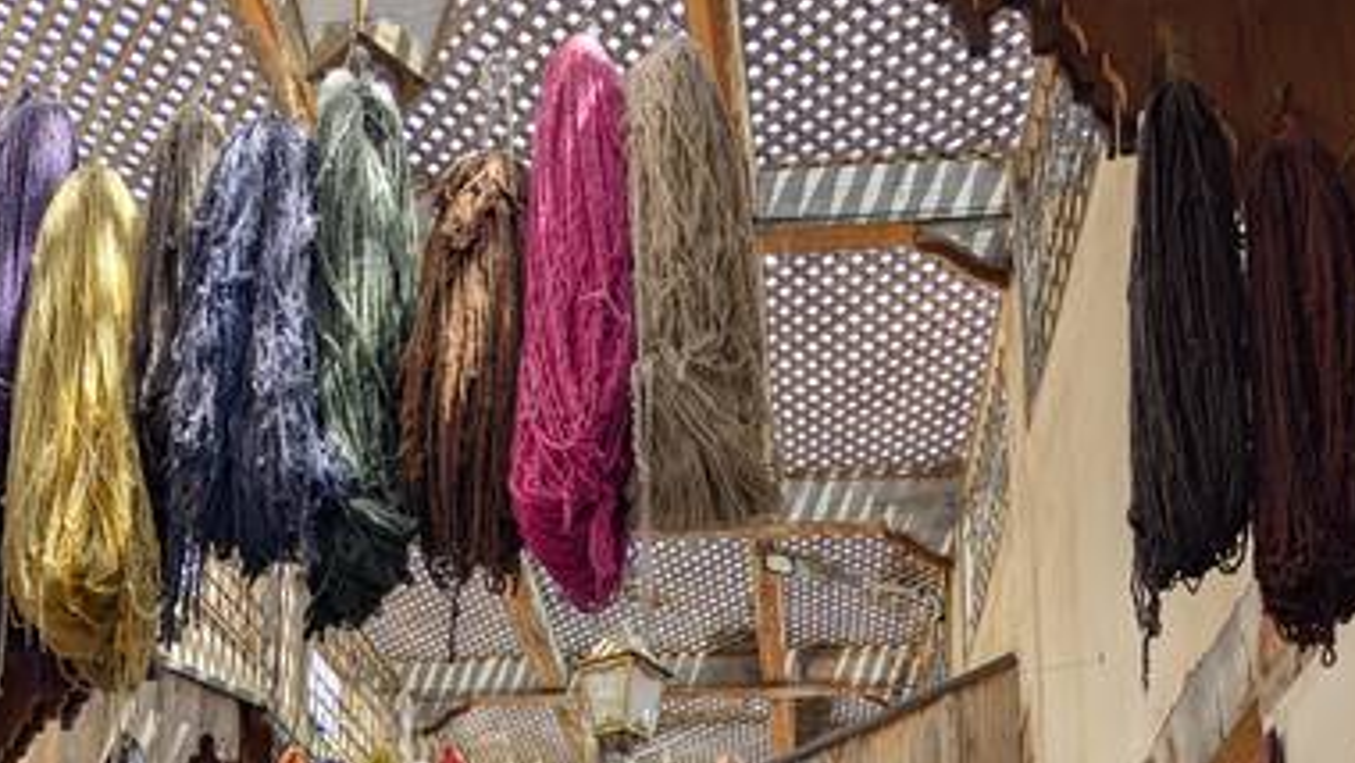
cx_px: 660
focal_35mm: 44
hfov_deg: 46.4
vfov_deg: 23.9
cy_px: 991
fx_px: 1581
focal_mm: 6.81
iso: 37
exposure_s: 1/275
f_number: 1.85
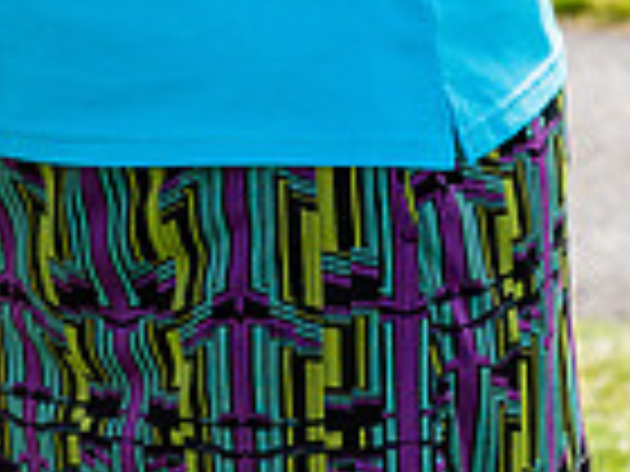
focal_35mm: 518
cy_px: -592
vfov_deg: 2.8
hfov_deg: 3.8
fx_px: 9427
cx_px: -102
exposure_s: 1/200
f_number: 8
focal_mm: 102
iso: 100
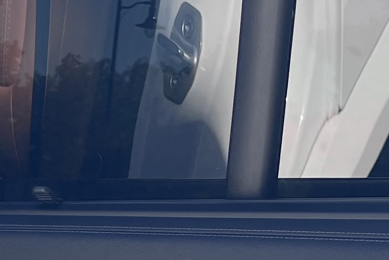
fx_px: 1426
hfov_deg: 15.4
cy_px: 262
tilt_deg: -2.1
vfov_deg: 10.3
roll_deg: -5.2
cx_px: 58
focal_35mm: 132
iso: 50
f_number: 1.5
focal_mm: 5.7
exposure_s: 1/575
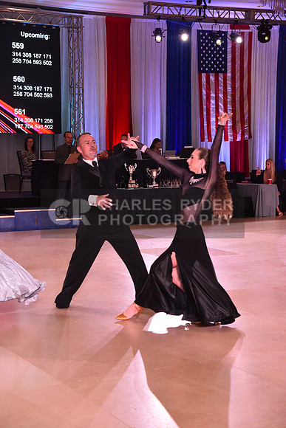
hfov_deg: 20.6
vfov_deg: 30.5
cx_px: 143
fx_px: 786
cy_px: 214
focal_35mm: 66
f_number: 6.3
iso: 2500
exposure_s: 1/320
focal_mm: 66
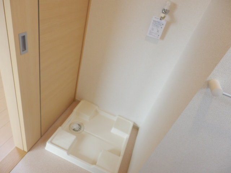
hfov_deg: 71.6
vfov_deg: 56.8
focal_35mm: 24
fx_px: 160
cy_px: 86
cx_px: 116
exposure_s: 1/30
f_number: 3
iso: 125
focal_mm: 4.2
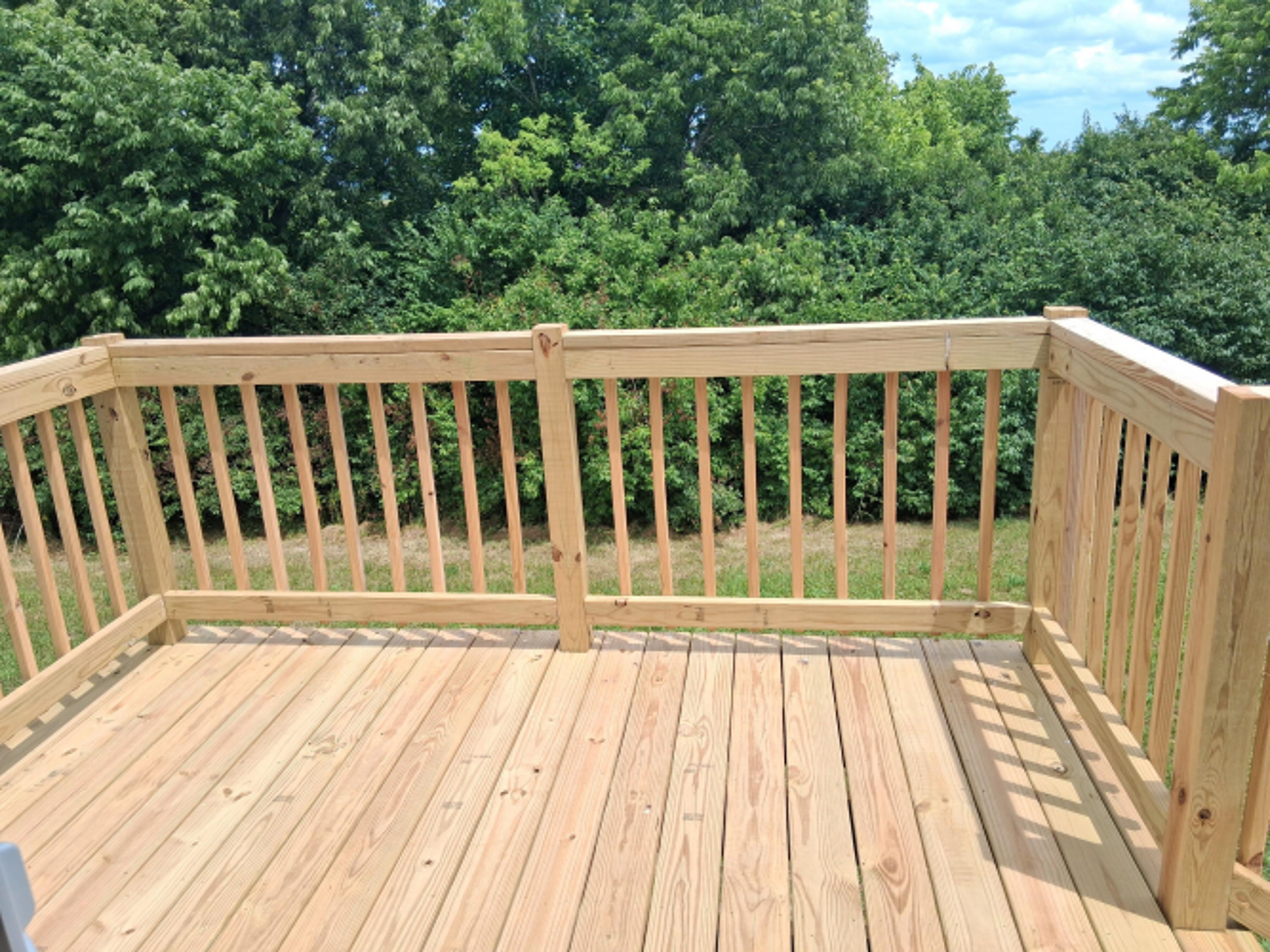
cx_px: 635
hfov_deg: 67.3
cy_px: 476
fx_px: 954
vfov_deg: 53.0
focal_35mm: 26
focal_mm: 3.98
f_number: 1.8
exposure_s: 1/415
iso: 25
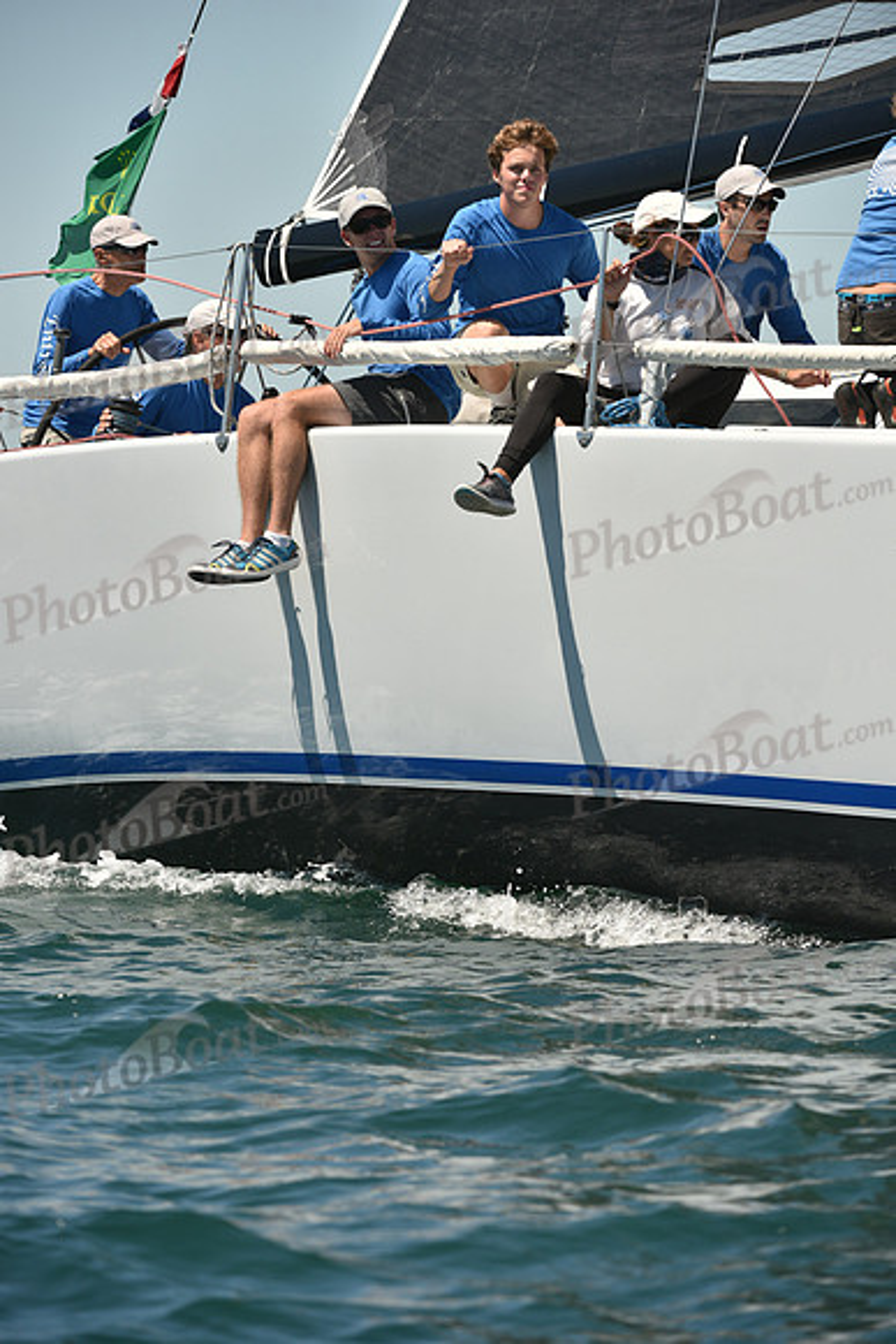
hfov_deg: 5.7
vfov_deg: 8.6
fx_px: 8954
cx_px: 448
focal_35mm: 240
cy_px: 672
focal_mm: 240
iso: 250
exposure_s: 1/1250
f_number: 6.3
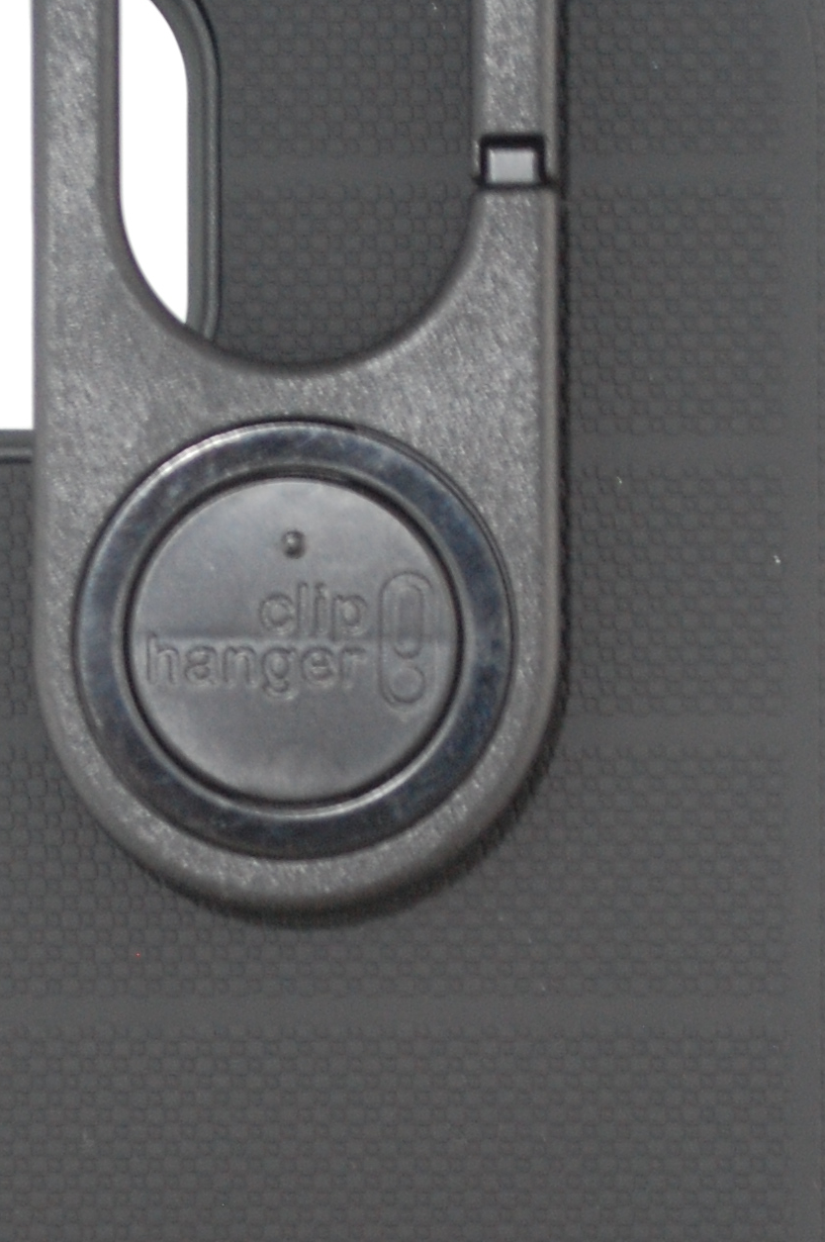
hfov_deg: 9.1
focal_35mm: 151
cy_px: 783
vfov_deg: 13.6
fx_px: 5202
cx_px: 315
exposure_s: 1/25
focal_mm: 42
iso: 800
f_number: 5.3
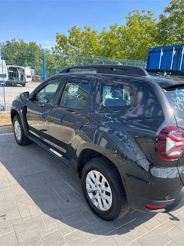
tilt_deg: -14.8
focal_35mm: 26
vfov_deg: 67.3
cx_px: 92
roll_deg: -2.0
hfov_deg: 53.1
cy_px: 123
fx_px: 184
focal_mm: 5.1
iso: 50
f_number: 1.6
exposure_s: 1/1106
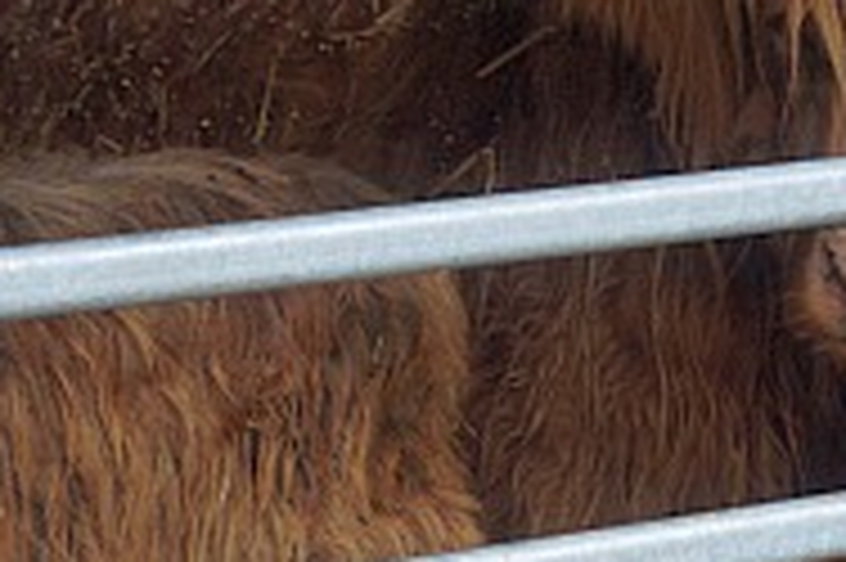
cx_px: 648
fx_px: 6283
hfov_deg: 7.7
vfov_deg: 5.1
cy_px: 335
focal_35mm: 268
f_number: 5.6
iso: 500
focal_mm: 55
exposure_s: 1/160
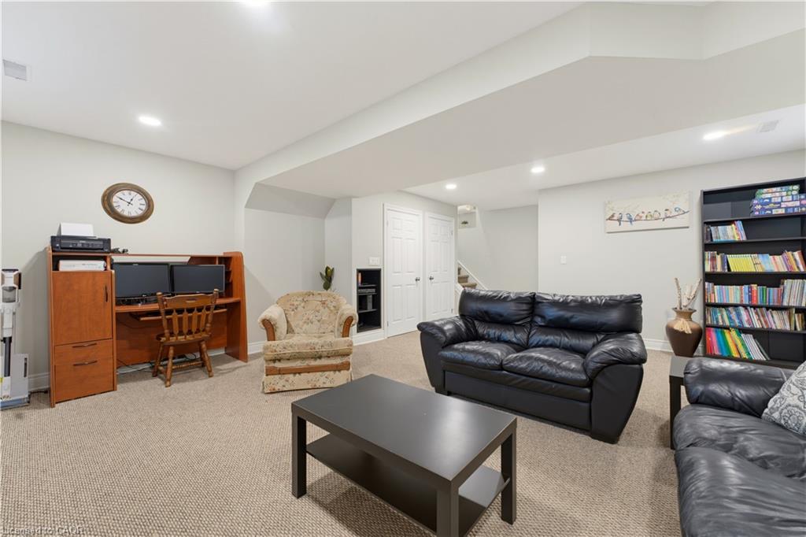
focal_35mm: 15
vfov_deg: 78.8
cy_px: 268
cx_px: 403
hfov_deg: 101.9
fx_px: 327
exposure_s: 1
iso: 400
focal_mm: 14.6
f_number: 8
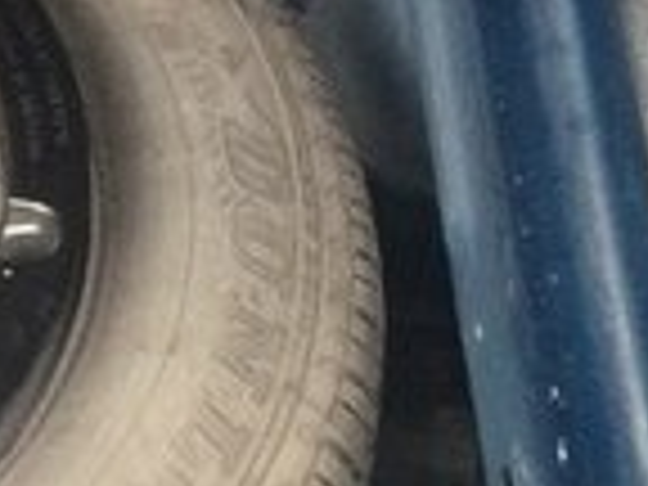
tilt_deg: -56.8
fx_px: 2490
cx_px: -621
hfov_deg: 13.0
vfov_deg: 11.0
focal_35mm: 133
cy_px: 529
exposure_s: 1/33
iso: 80
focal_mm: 4.15
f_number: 2.2
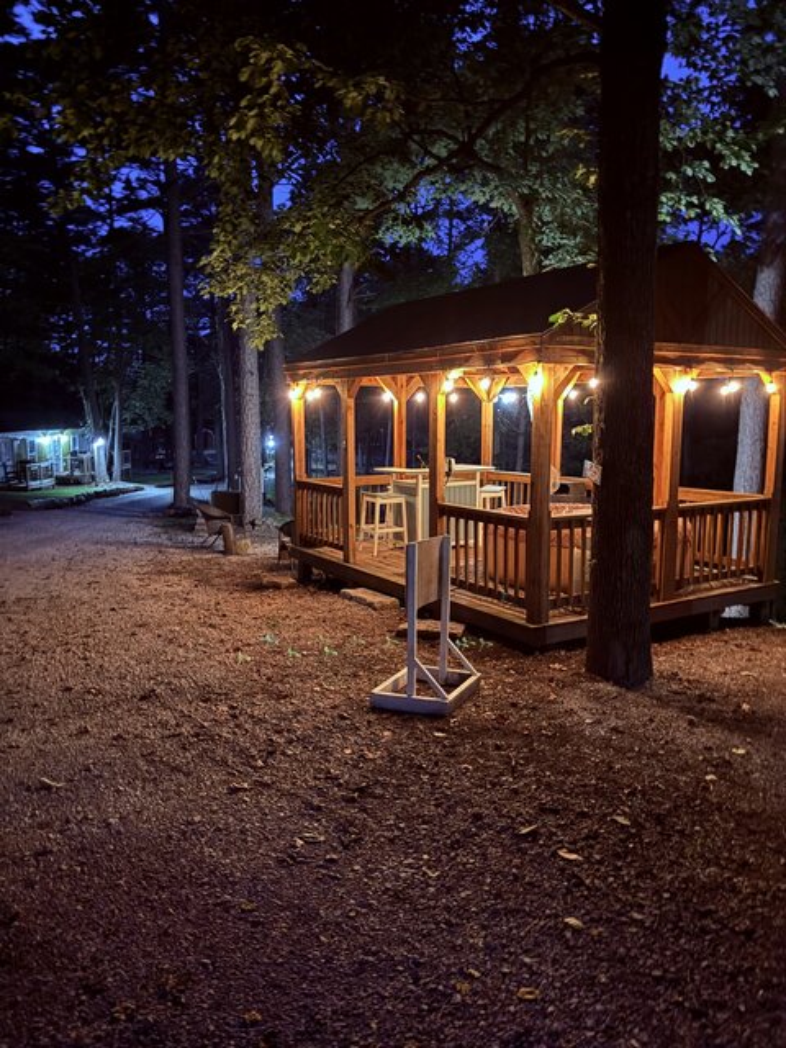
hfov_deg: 53.1
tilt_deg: -7.6
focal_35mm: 26
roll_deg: +0.5
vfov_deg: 67.3
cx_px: 393
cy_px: 524
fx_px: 787
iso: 800
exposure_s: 1/5
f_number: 1.6
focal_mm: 5.96
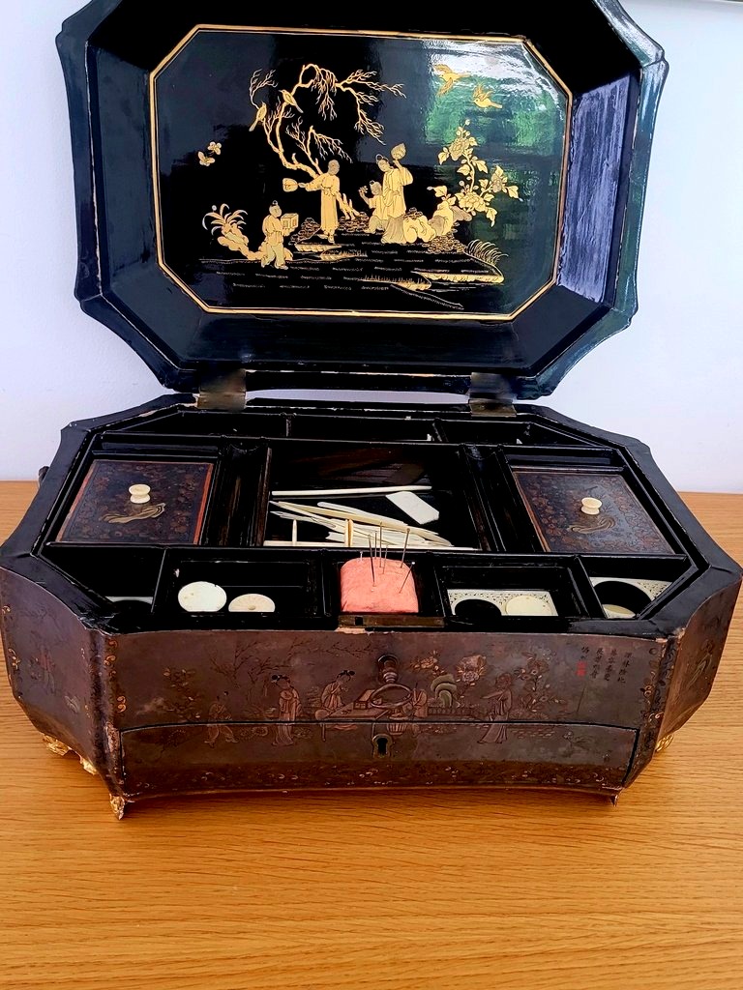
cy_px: 495
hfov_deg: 53.1
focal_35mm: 26
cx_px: 372
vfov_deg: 67.3
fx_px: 744
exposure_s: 1/50
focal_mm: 5.4
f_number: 1.8
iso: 250
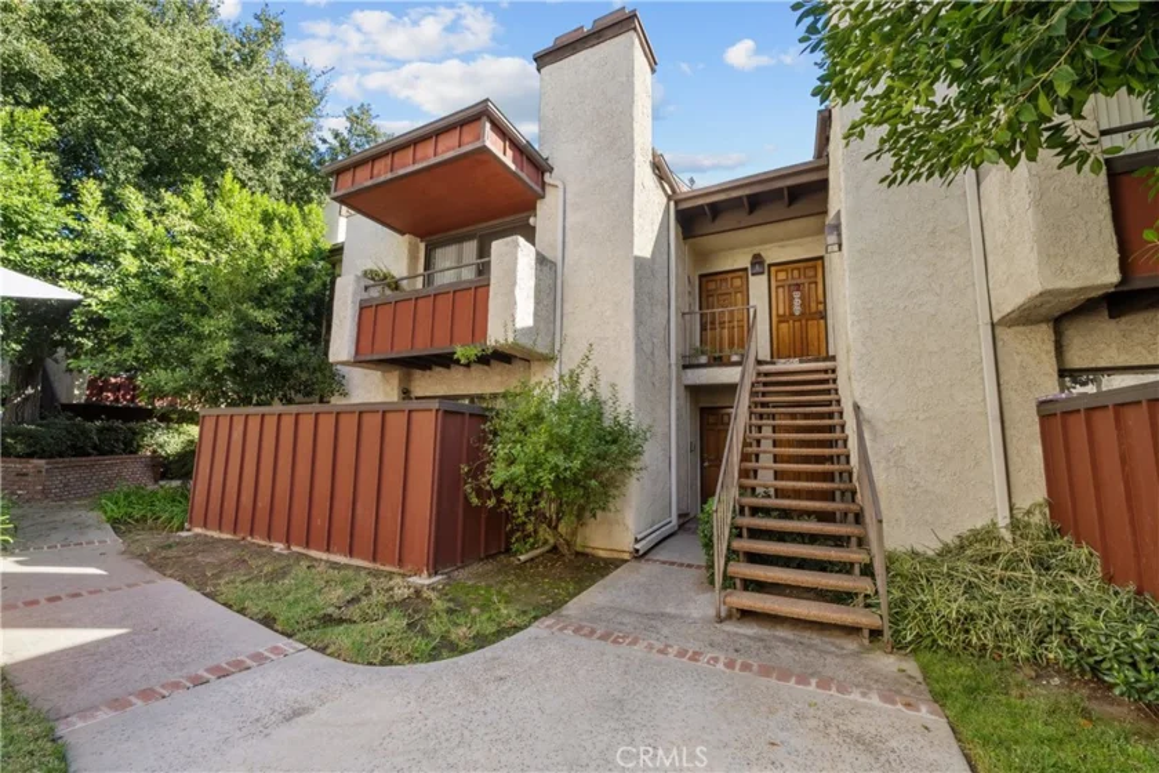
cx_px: 580
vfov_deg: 81.2
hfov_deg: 104.3
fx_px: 451
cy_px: 386
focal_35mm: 14
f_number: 10
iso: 250
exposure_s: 1/15
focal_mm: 14
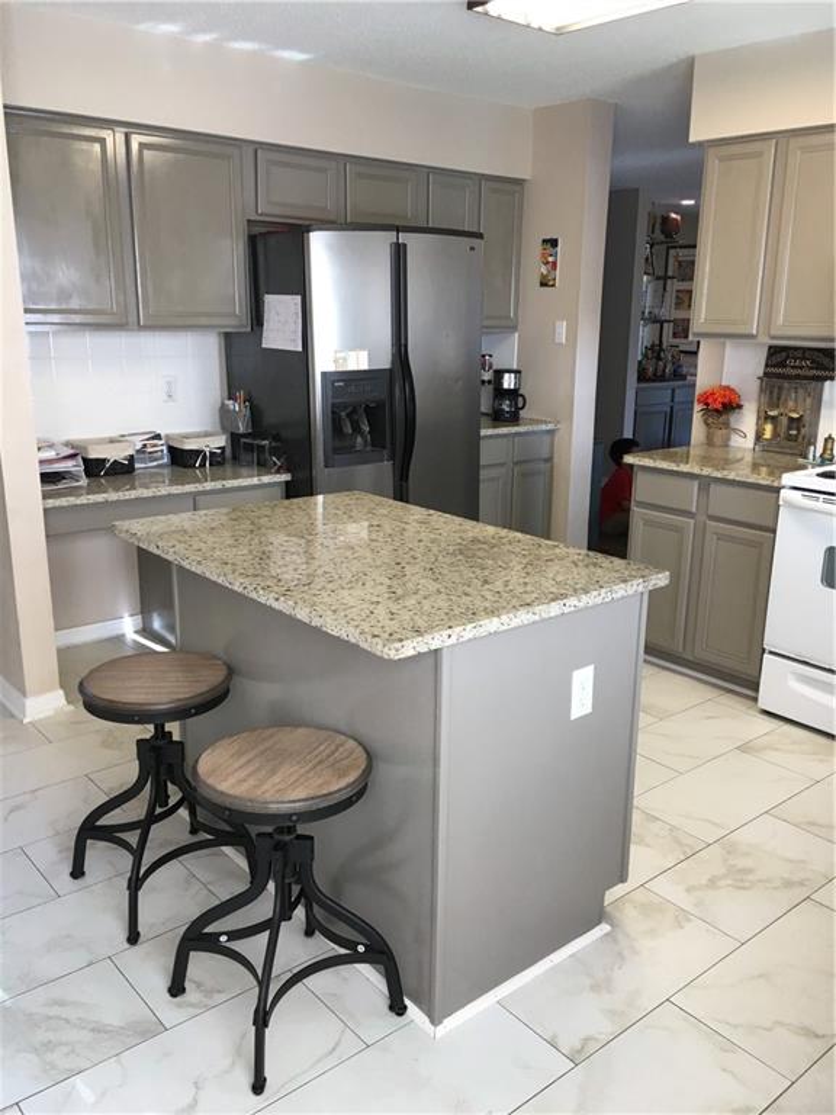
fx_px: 934
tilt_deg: -13.5
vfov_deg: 61.7
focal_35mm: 29
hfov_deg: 48.2
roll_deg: +0.9
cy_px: 558
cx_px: 418
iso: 40
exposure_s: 1/30
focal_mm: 4.15
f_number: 2.2
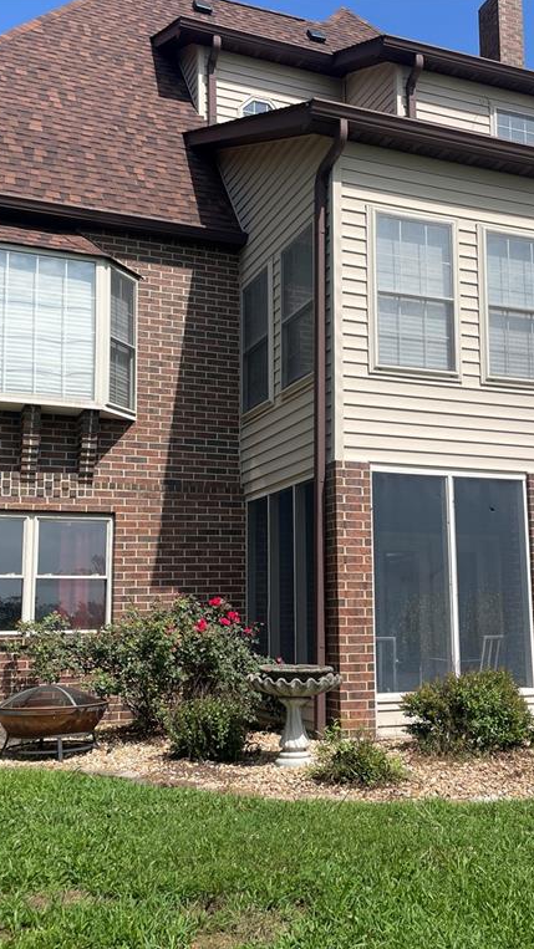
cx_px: 300
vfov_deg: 52.8
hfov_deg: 31.1
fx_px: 957
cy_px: 473
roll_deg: +0.6
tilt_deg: +8.7
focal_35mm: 38
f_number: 1.6
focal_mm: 4.2
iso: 32
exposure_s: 1/3509
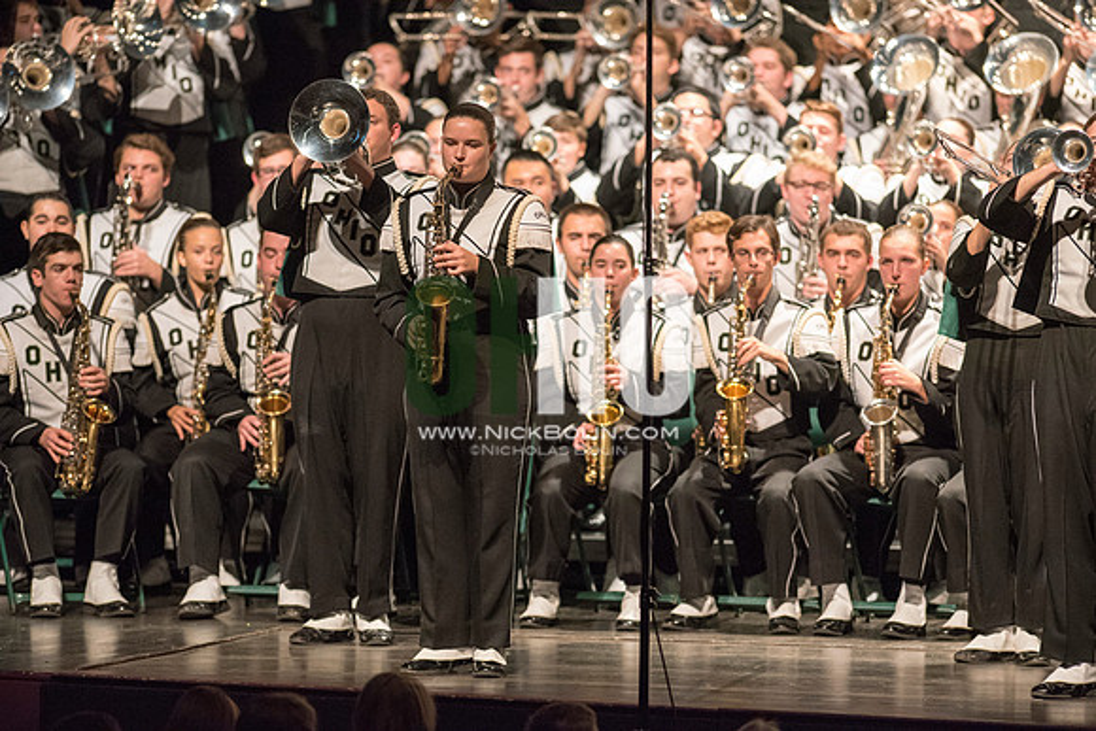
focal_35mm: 300
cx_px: 548
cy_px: 366
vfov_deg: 4.6
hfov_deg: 6.9
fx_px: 9135
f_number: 2.8
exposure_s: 1/320
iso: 4000
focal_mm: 300
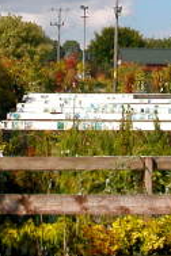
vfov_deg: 19.6
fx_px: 741
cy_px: 81
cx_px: 104
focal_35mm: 104
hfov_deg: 13.2
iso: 100
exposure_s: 1/798
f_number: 4.5
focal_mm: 5.6
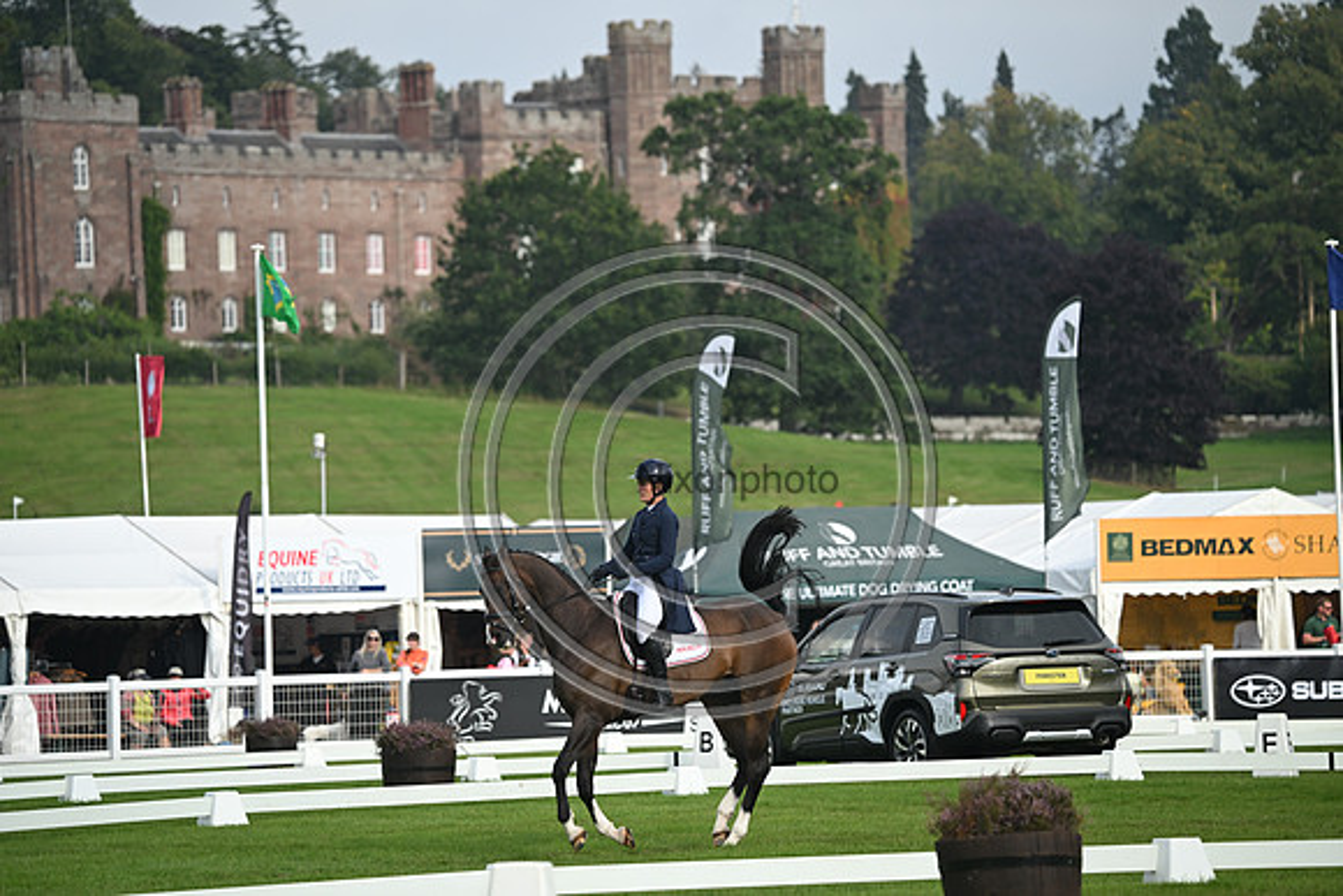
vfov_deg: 6.0
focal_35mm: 230
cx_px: 672
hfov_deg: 8.9
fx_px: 8582
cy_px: 448
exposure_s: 1/1250
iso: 360
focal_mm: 230
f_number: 5
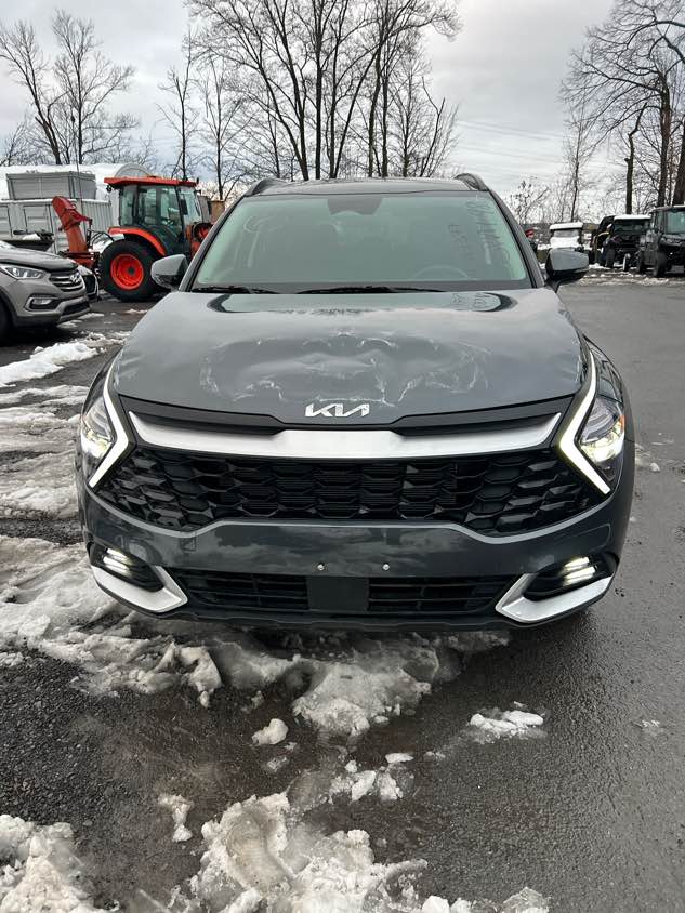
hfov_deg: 53.1
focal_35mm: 26
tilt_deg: -17.8
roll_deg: -1.0
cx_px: 342
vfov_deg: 67.3
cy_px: 456
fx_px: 686
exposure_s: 1/120
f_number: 1.5
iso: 125
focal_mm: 5.7
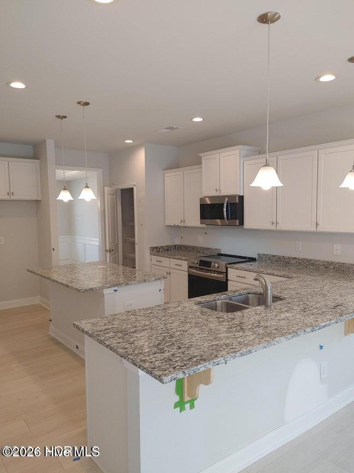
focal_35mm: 26
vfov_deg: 67.3
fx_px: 355
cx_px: 177
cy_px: 236
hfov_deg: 53.1
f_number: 1.8
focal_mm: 4.81
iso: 100
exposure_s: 1/120
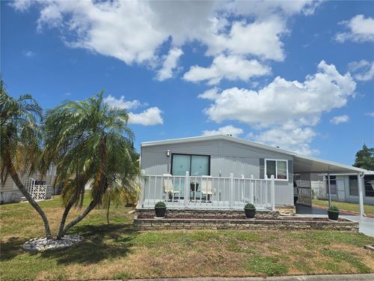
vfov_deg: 58.9
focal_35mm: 23
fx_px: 248
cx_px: 187
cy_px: 140
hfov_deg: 73.9
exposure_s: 1/1376
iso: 12
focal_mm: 6.3
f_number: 1.7
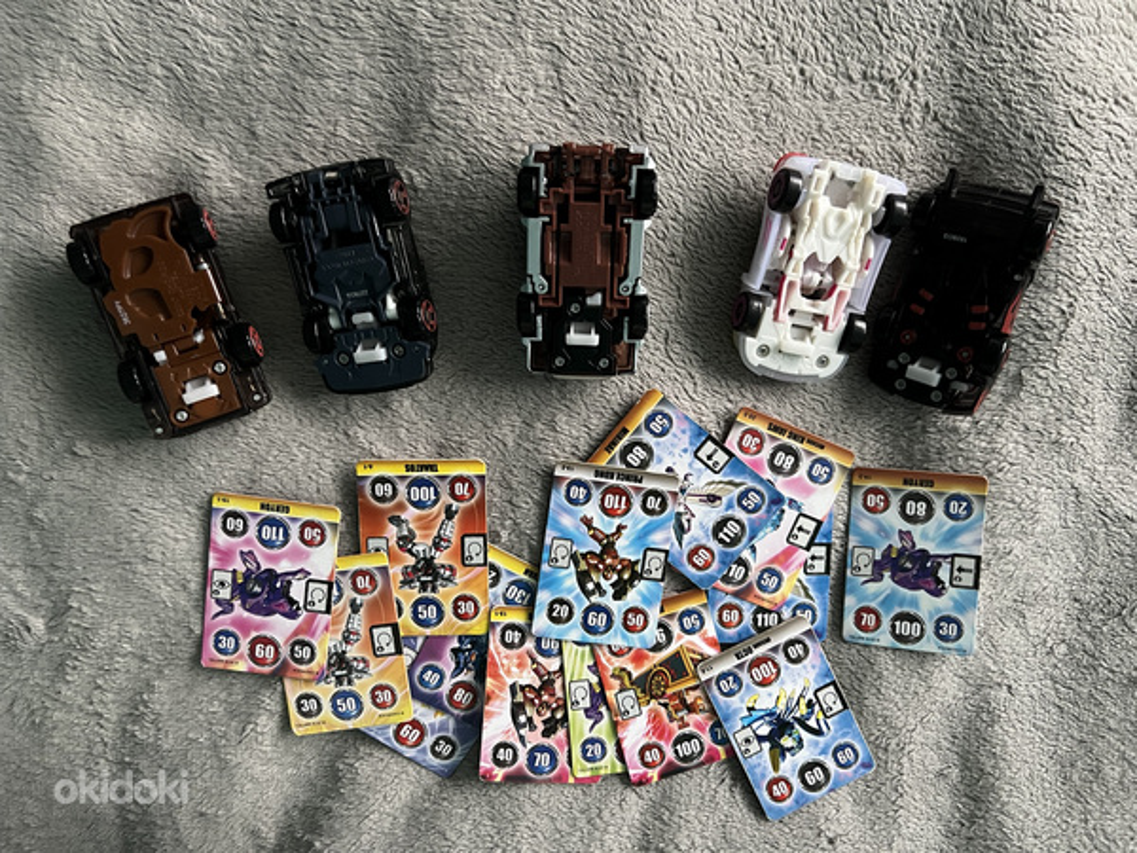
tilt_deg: -87.4
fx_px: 854
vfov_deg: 53.1
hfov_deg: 67.3
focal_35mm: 26
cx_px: 568
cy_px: 426
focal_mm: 5.7
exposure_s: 1/40
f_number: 1.5
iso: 640
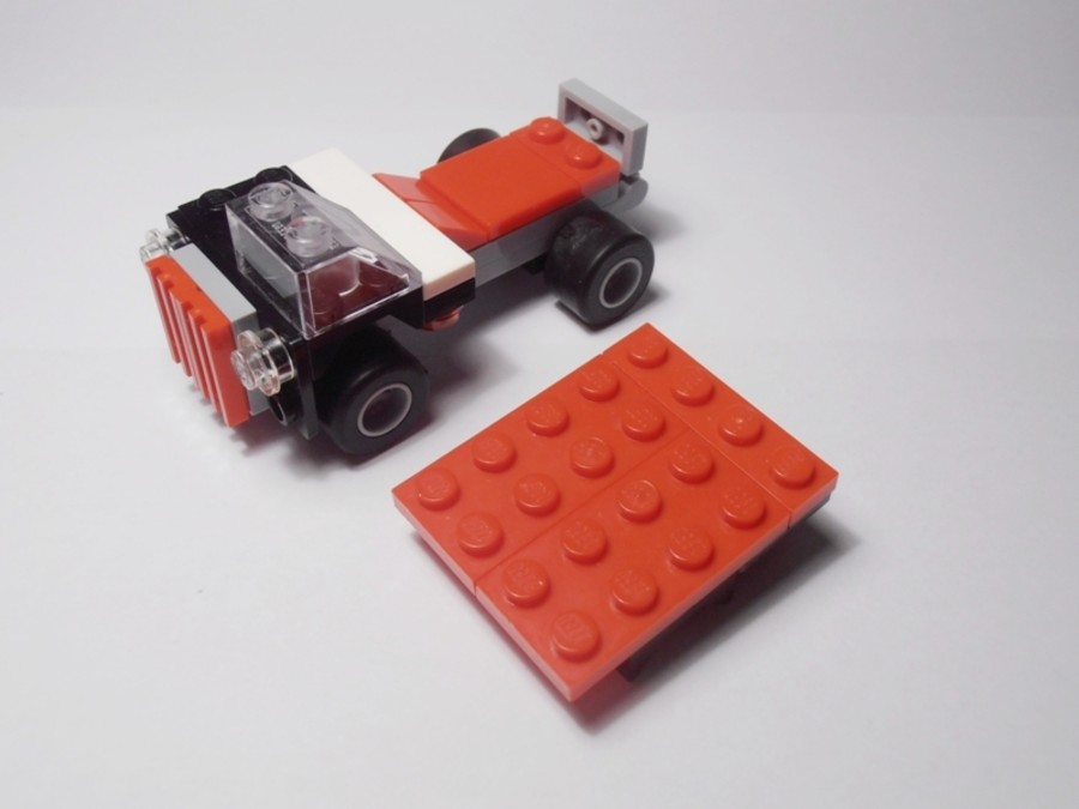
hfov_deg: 50.1
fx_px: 1153
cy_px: 404
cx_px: 540
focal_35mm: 37
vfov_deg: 38.7
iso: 80
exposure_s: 1/50
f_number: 3.9
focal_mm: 6.61
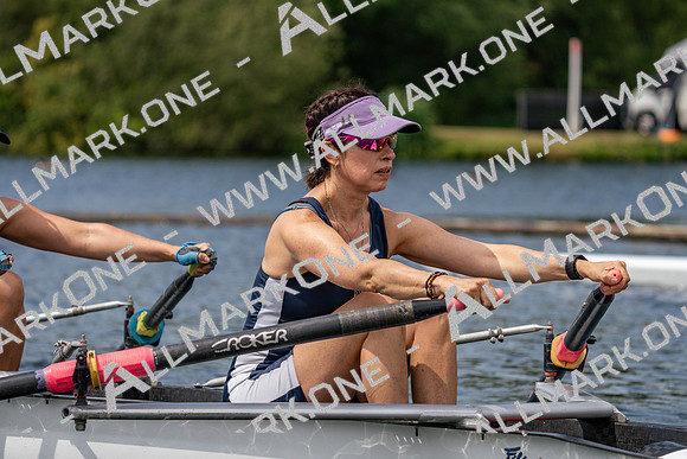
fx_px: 3817
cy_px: 230
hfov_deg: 10.3
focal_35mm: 200
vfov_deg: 6.9
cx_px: 344
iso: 200
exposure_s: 1/1600
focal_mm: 200
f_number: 5.6
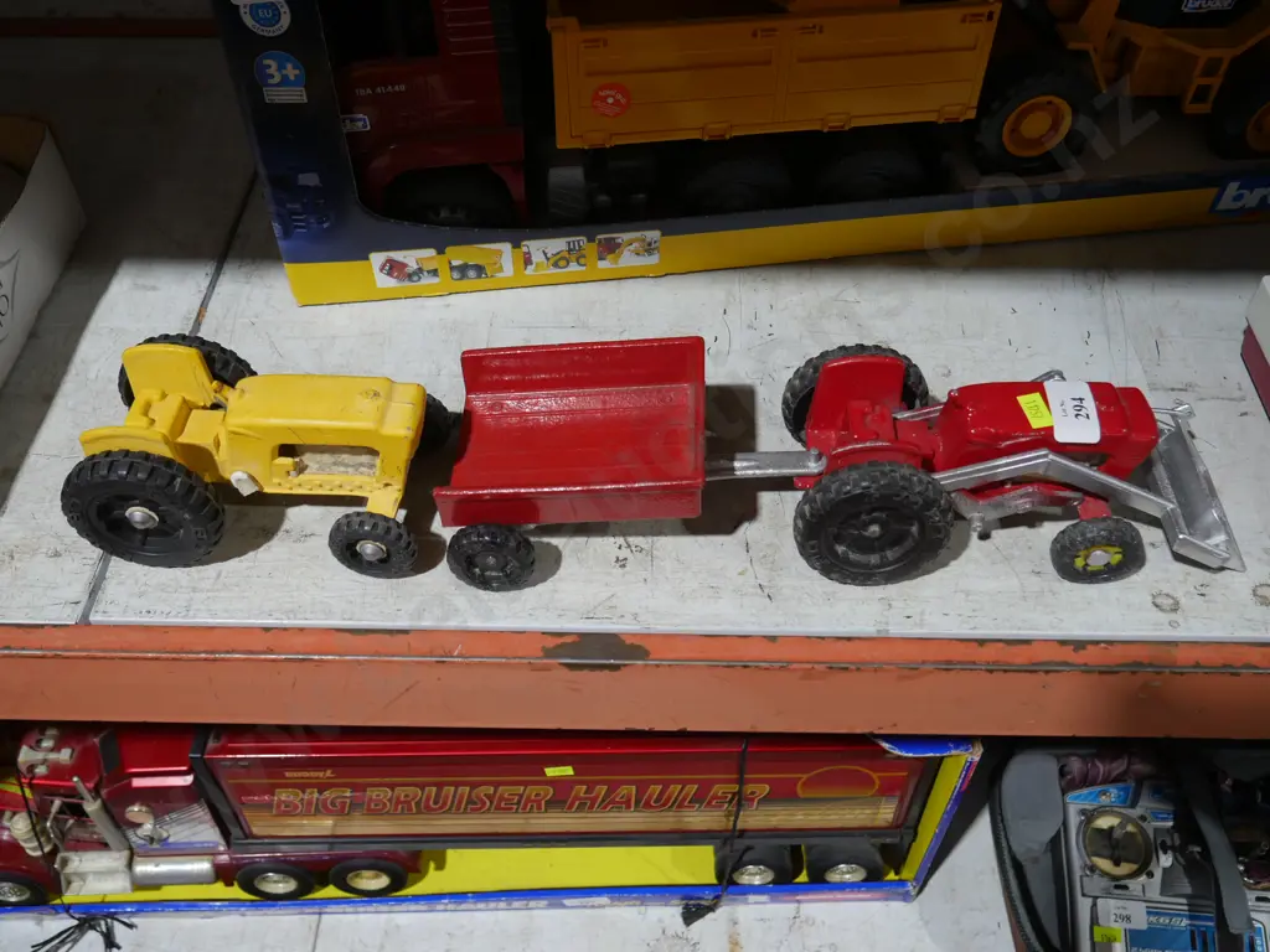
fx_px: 1174
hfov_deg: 56.8
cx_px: 635
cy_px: 476
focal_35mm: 32
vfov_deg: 44.2
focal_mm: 16
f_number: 3.6
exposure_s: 1/60
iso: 320
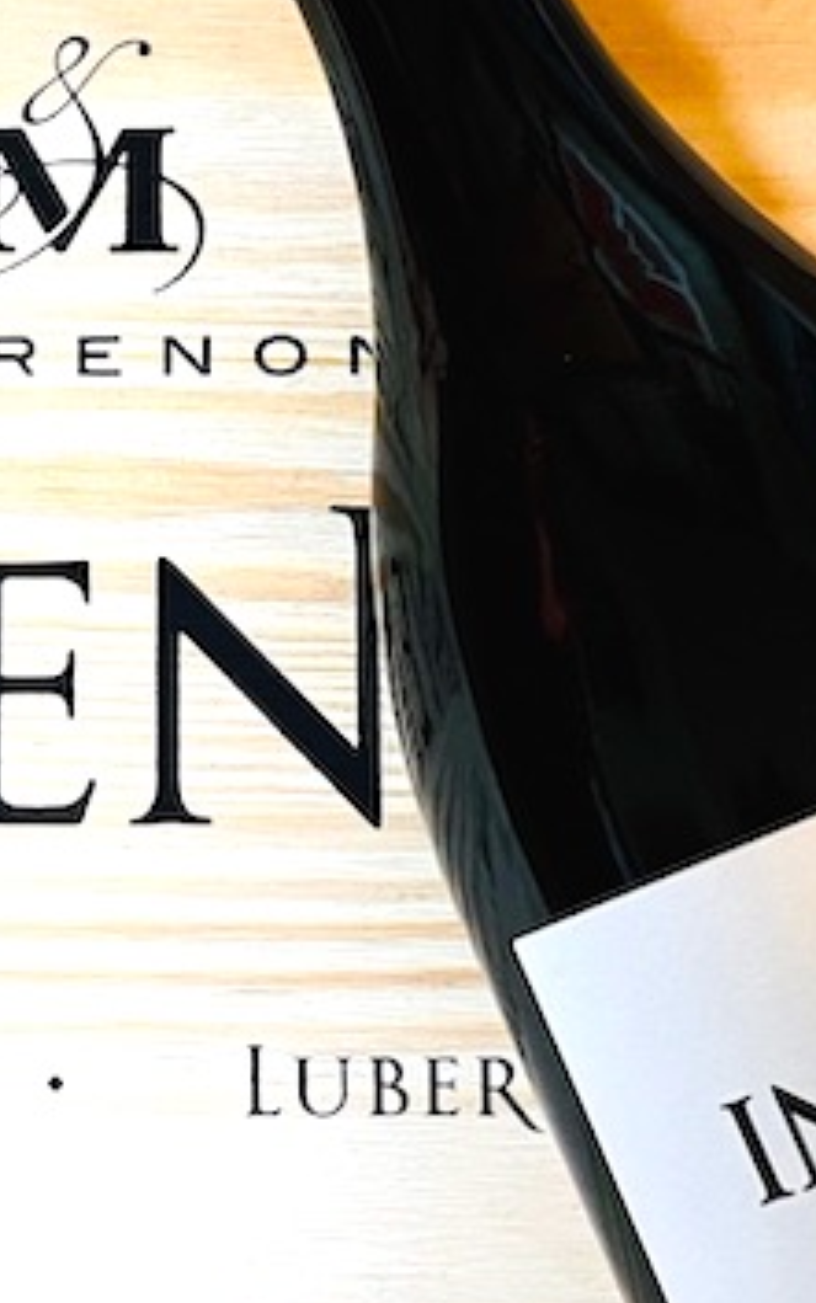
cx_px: 225
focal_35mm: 78
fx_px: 2772
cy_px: 583
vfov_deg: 26.4
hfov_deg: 16.7
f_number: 1.5
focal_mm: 5.7
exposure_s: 1/33
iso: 400
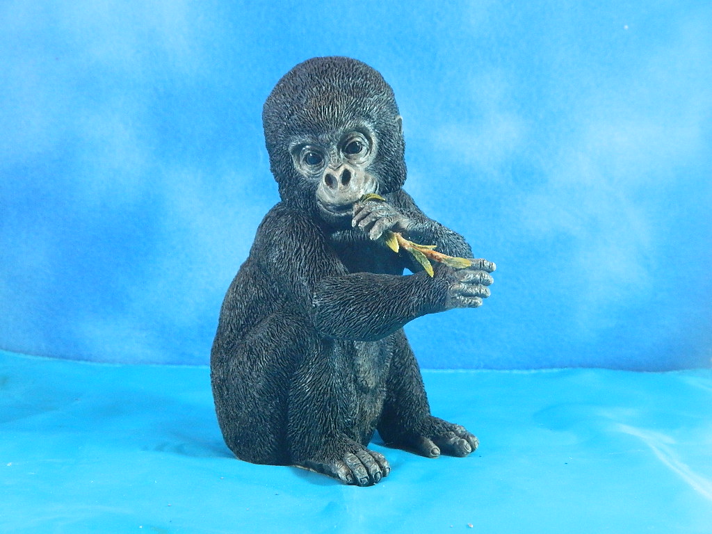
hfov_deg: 45.8
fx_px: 843
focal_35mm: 41
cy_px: 267
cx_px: 356
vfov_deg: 35.1
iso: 400
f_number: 3.5
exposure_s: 1/25
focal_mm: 7.3
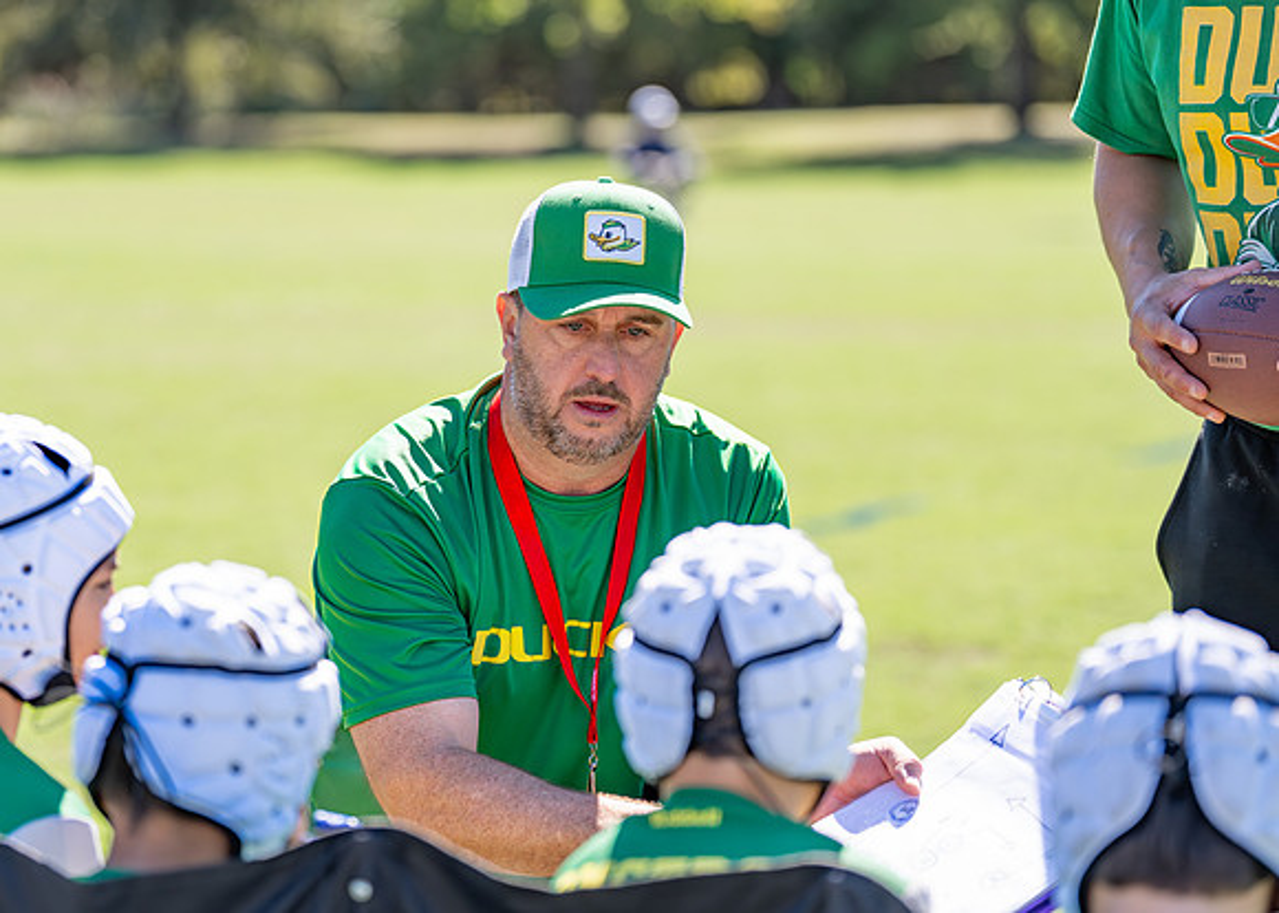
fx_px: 4566
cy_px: 427
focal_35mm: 126
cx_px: 552
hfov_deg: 15.9
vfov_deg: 11.4
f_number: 2.8
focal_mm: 112
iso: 200
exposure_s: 1/1600
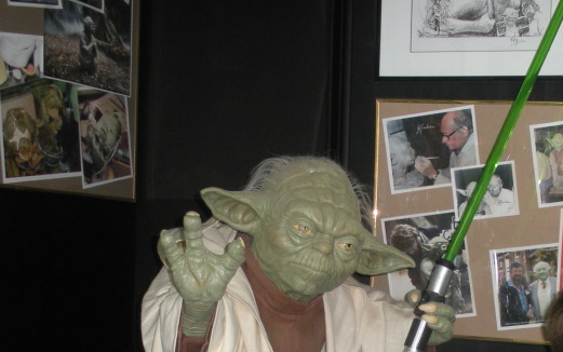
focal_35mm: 75
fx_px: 1151
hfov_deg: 27.0
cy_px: 361
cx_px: 441
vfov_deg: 17.0
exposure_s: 1/40.5
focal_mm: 6.3
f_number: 3.5
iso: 112
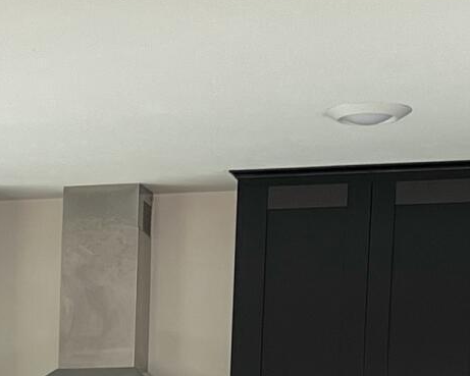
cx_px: -121
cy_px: 822
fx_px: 2296
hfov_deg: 11.4
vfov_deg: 8.7
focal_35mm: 165
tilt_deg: -6.2
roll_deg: -0.7
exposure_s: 1/120
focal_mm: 5.7
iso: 50
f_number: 1.5
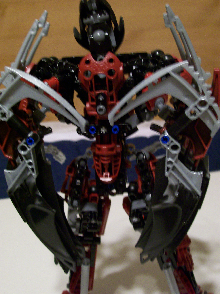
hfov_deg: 32.2
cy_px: 147
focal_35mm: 45
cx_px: 110
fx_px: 381
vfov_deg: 42.1
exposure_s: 1/8
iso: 160
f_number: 3
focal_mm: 7.6
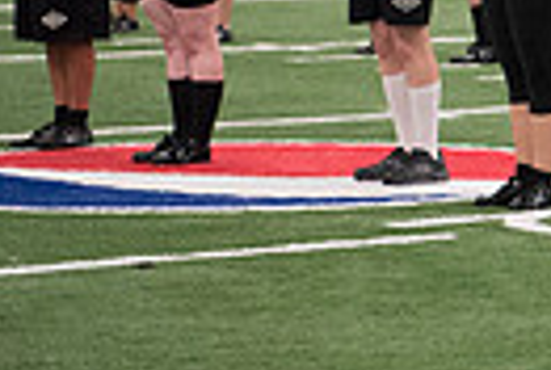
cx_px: 871
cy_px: -233
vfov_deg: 4.4
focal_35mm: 309
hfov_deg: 6.5
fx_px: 4740
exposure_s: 1/200
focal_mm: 70
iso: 3200
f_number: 3.2
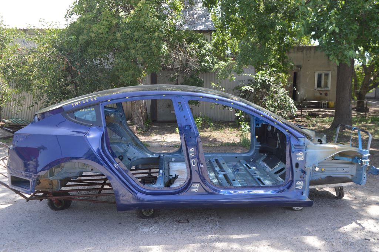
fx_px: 316
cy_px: 126
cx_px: 190
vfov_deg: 43.5
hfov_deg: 62.0
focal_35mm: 30
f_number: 5.6
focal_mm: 20
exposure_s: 1/125
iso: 140
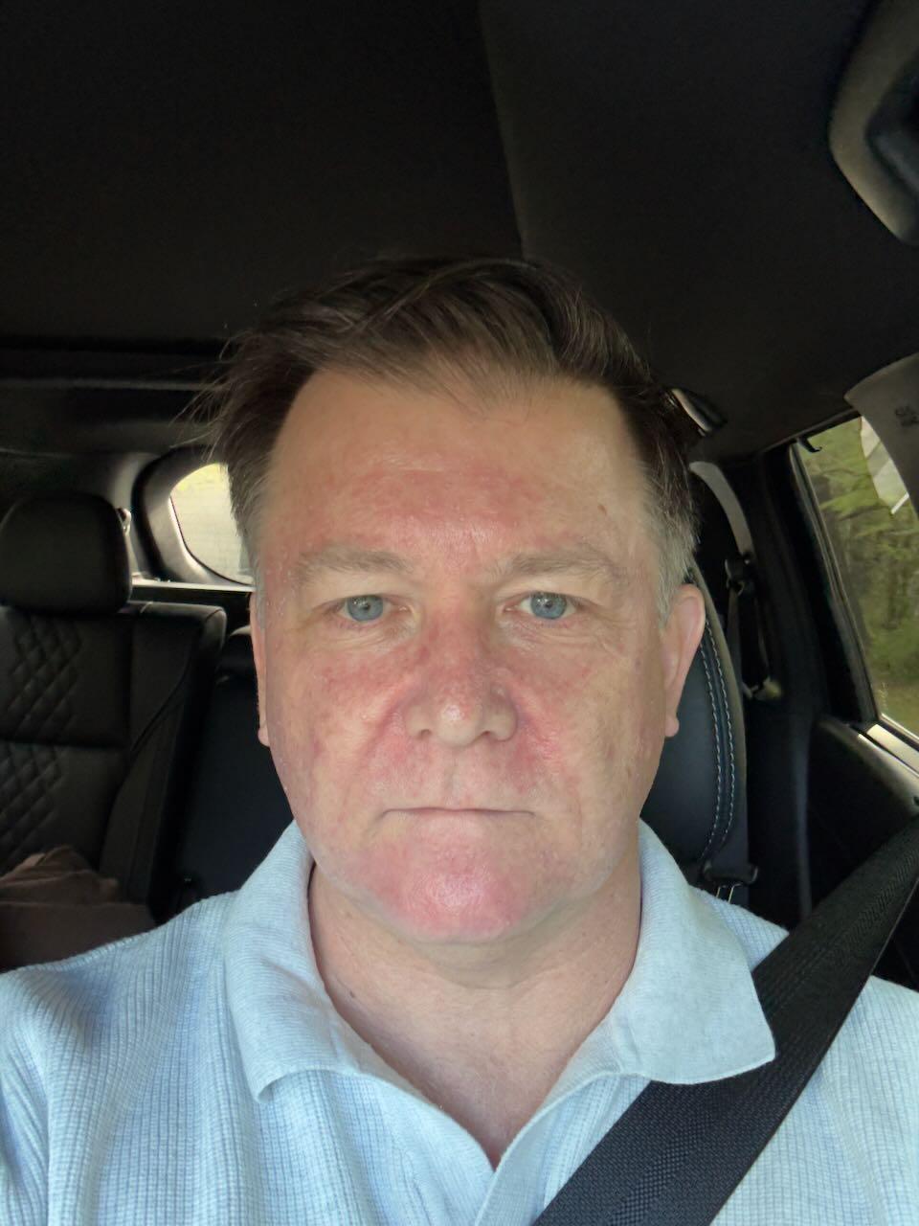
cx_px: 460
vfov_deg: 60.0
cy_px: 613
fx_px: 1062
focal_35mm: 30
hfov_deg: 46.8
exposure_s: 1/60
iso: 125
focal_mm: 2.69
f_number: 1.9
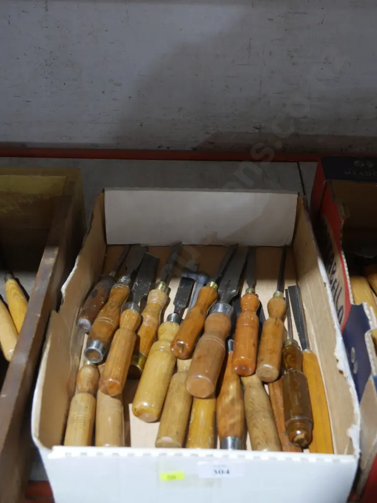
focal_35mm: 44
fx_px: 639
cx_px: 188
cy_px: 252
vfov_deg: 42.9
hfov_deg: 32.9
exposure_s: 1/60
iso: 1250
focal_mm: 22
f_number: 4.7
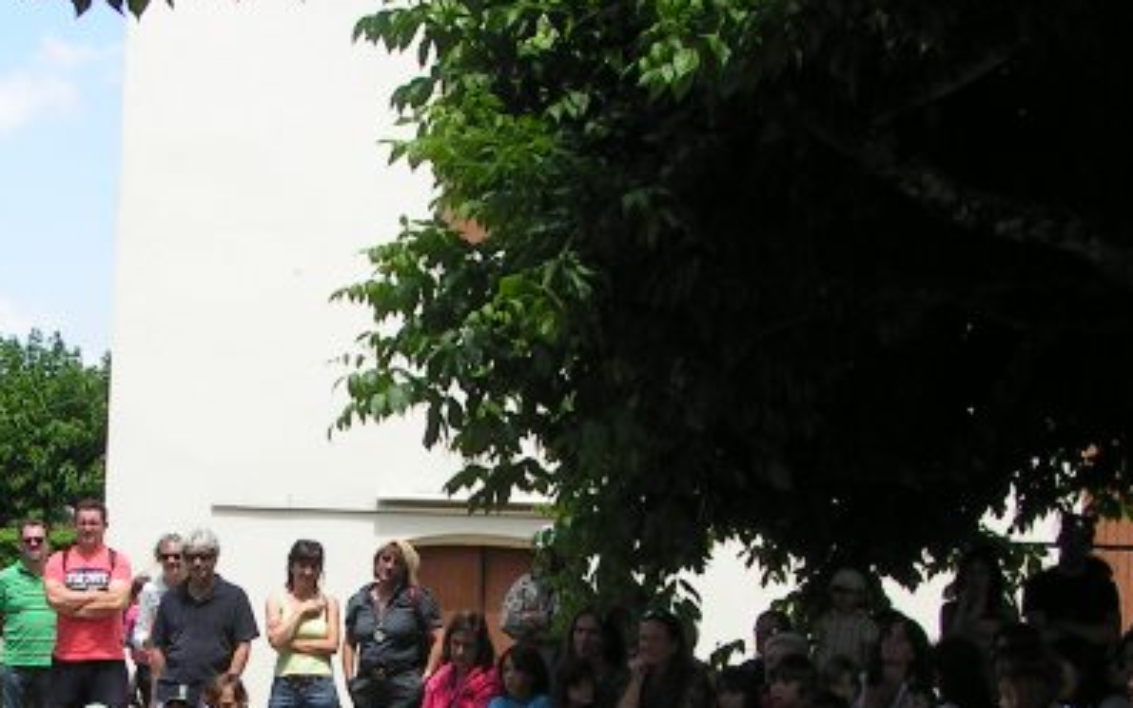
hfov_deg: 25.4
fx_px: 2501
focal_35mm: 81
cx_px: 350
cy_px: 709
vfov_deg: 15.8
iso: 50
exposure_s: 1/200
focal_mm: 5.8
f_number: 5.6
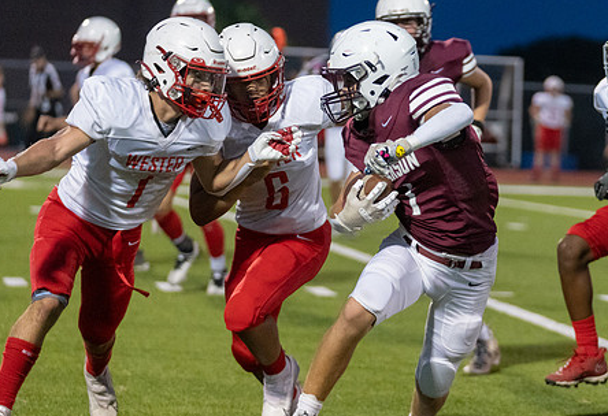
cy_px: 202
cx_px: 474
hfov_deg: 9.5
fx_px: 3661
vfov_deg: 6.5
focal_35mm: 215
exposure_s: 1/1250
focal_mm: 118
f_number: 2.8
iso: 5000
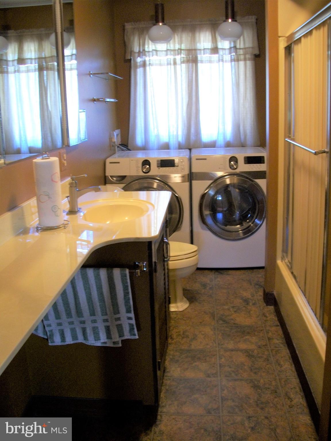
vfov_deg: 52.6
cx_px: 166
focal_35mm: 35
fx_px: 446
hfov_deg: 40.7
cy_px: 220
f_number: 3.1
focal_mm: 6.3
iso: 185
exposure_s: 1/8
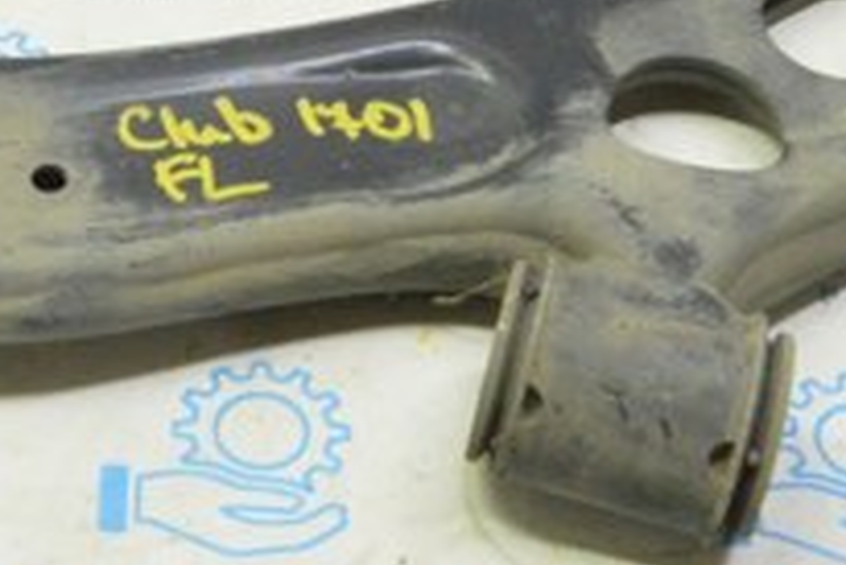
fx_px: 2422
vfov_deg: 13.0
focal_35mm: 103
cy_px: -76
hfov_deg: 19.6
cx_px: 153
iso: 6400
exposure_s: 1/20
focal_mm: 22
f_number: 20
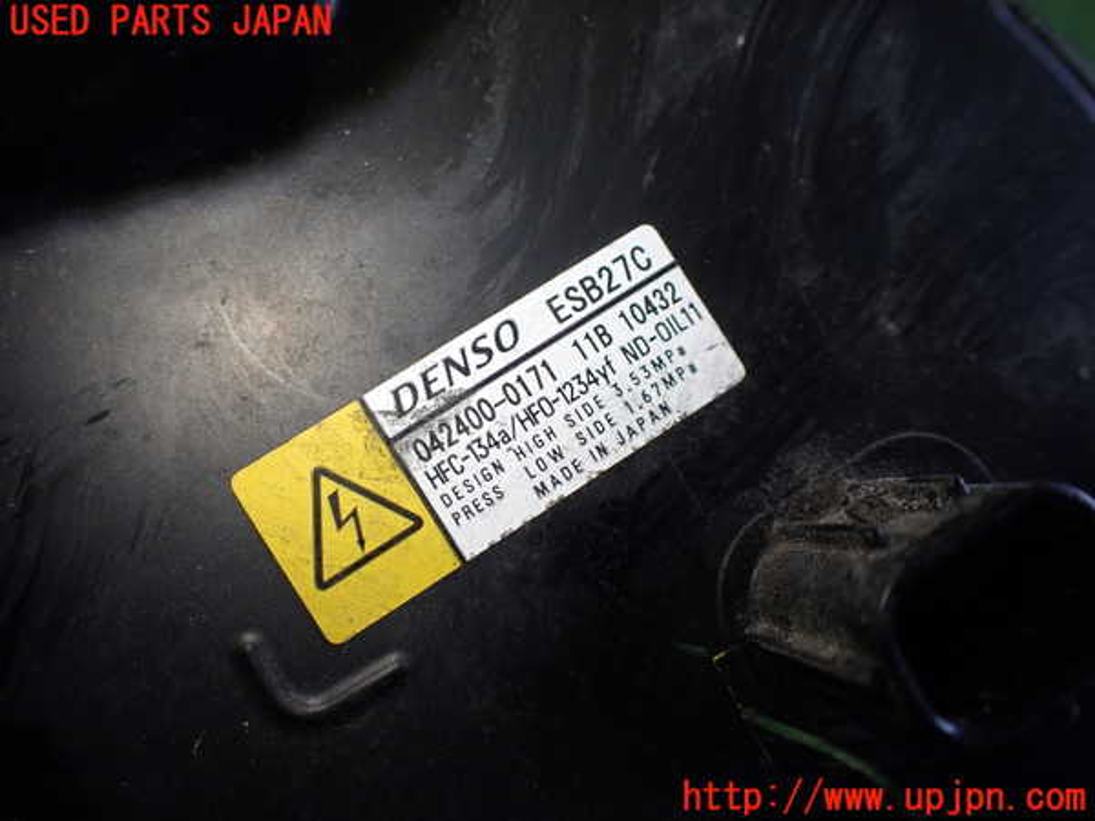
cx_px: 548
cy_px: 410
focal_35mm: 30
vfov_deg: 46.8
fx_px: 949
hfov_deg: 60.0
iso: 250
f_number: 2.3
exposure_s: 1/125
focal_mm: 5.4
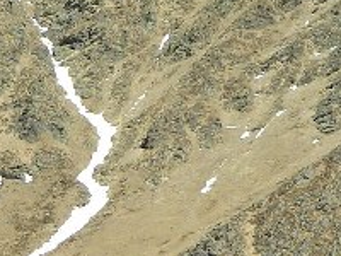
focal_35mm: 292
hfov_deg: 6.7
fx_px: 2876
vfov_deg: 5.1
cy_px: 171
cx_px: -116
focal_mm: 10.2
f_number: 3.8
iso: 80
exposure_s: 1/800
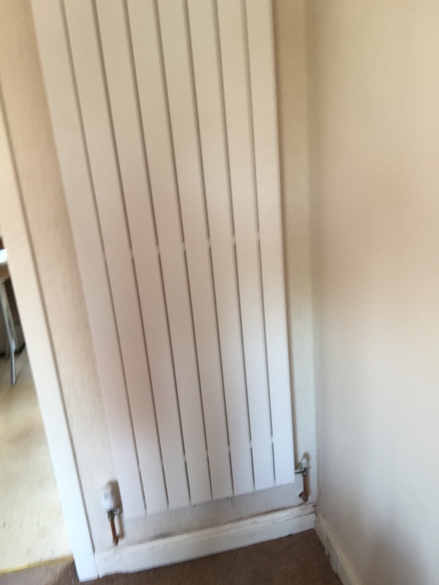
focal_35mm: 31
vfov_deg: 58.4
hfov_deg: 45.4
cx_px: 220
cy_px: 292
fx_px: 524
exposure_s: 1/33
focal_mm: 2.65
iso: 40
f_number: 2.2
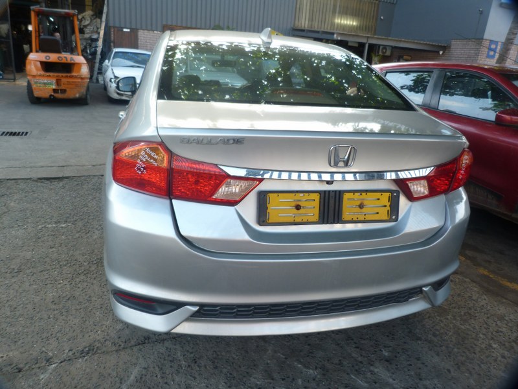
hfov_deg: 69.4
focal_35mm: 25
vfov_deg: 54.9
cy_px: 194
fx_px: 374
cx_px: 259
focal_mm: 4.5
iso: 80
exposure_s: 1/60
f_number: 2.8
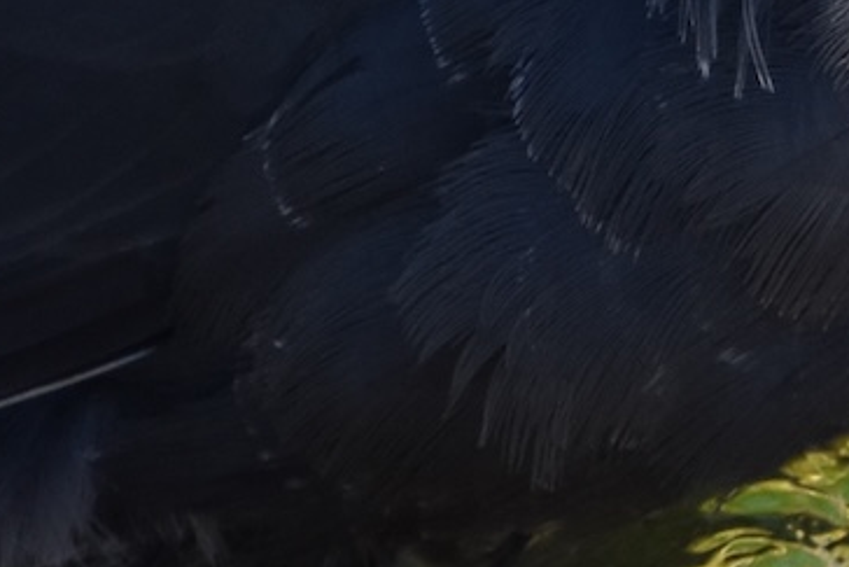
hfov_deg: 0.6
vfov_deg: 0.4
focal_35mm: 3657
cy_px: 47
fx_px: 86274
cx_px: 679
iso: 800
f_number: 6.3
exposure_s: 1/1000
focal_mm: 370
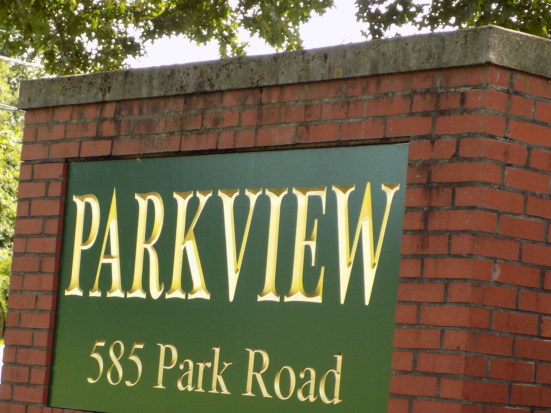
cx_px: 232
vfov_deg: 13.2
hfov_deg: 17.6
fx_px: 1783
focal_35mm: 112
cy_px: 274
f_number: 4.3
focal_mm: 13.9
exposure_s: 1/60
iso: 80
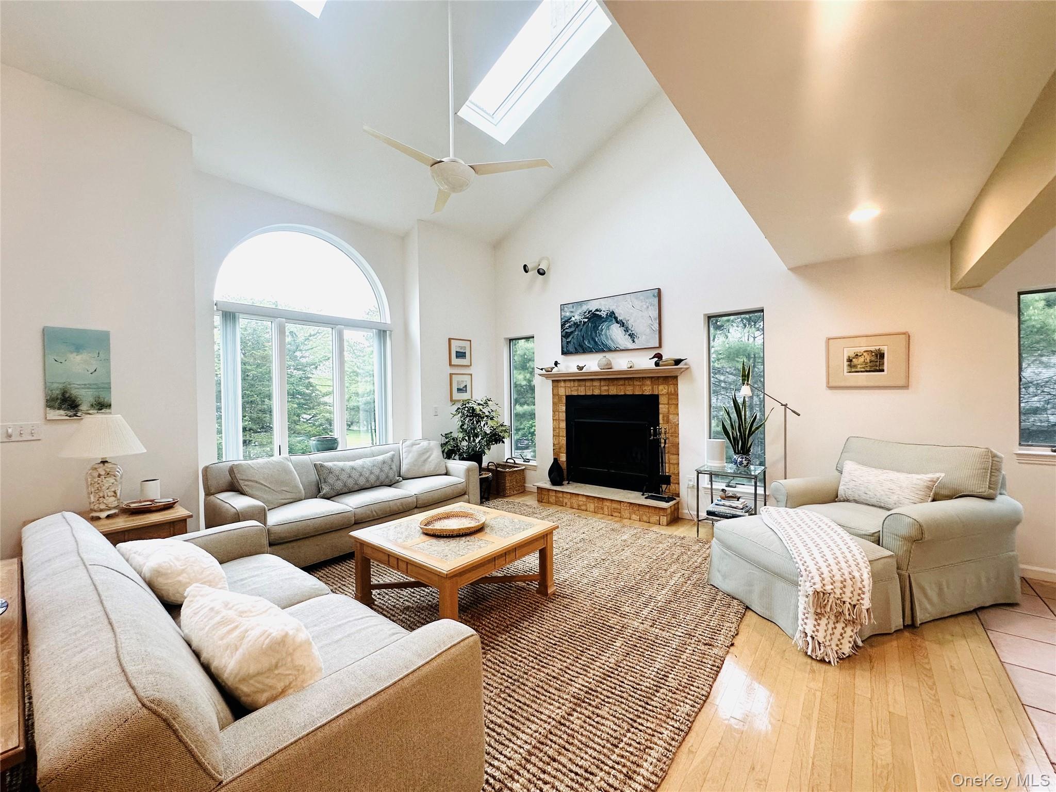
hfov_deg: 102.1
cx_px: 528
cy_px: 396
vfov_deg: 85.7
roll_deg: +0.3
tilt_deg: -0.2
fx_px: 427
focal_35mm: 14
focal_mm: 2.22
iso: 160
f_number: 2.2
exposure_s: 1/120
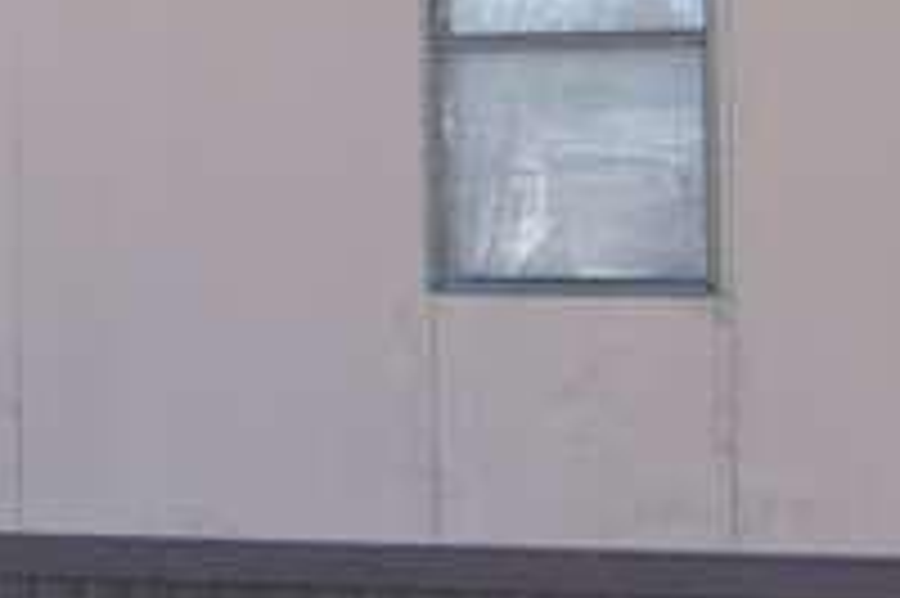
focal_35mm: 169
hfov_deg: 11.4
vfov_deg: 8.1
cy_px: 196
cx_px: -662
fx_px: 4221
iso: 100
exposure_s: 1/200
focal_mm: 22
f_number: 3.8
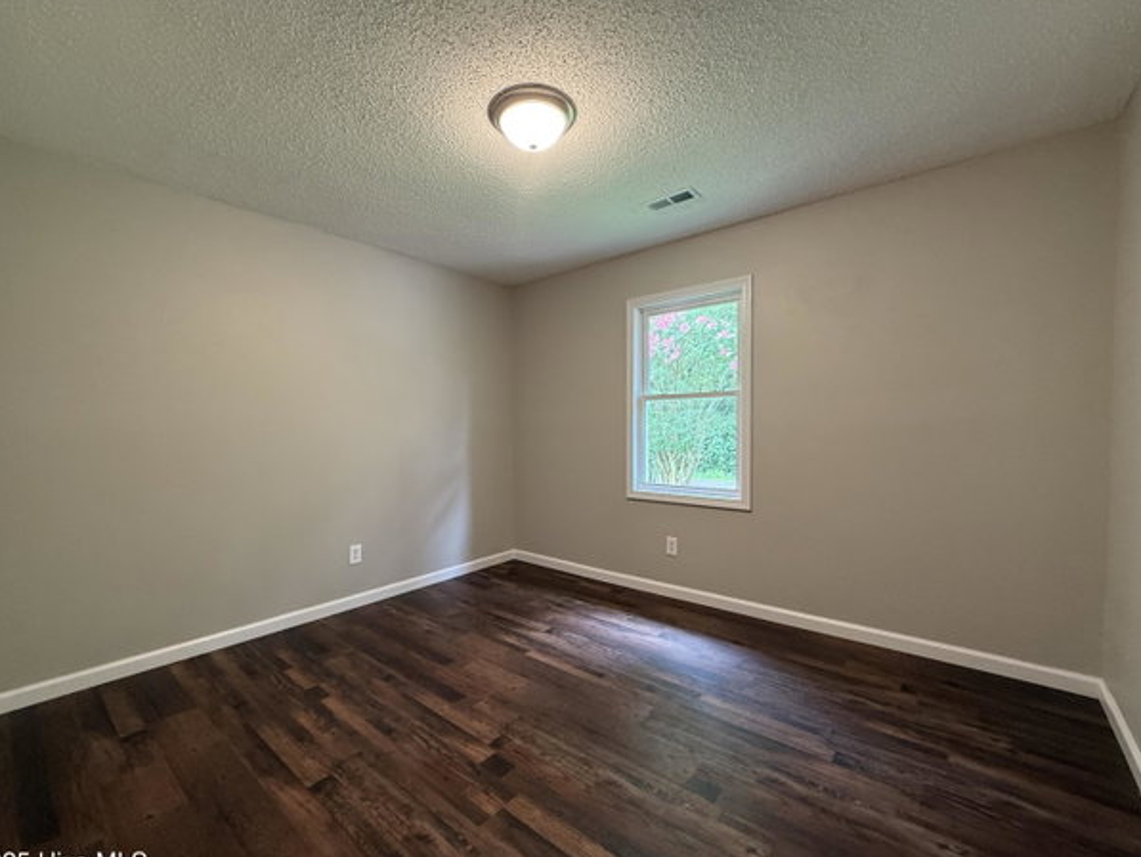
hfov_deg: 98.2
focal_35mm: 15
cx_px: 563
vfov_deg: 81.7
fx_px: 495
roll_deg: +0.0
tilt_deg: -1.9
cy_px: 446
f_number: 2.2
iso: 320
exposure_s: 1/60
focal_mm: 2.22
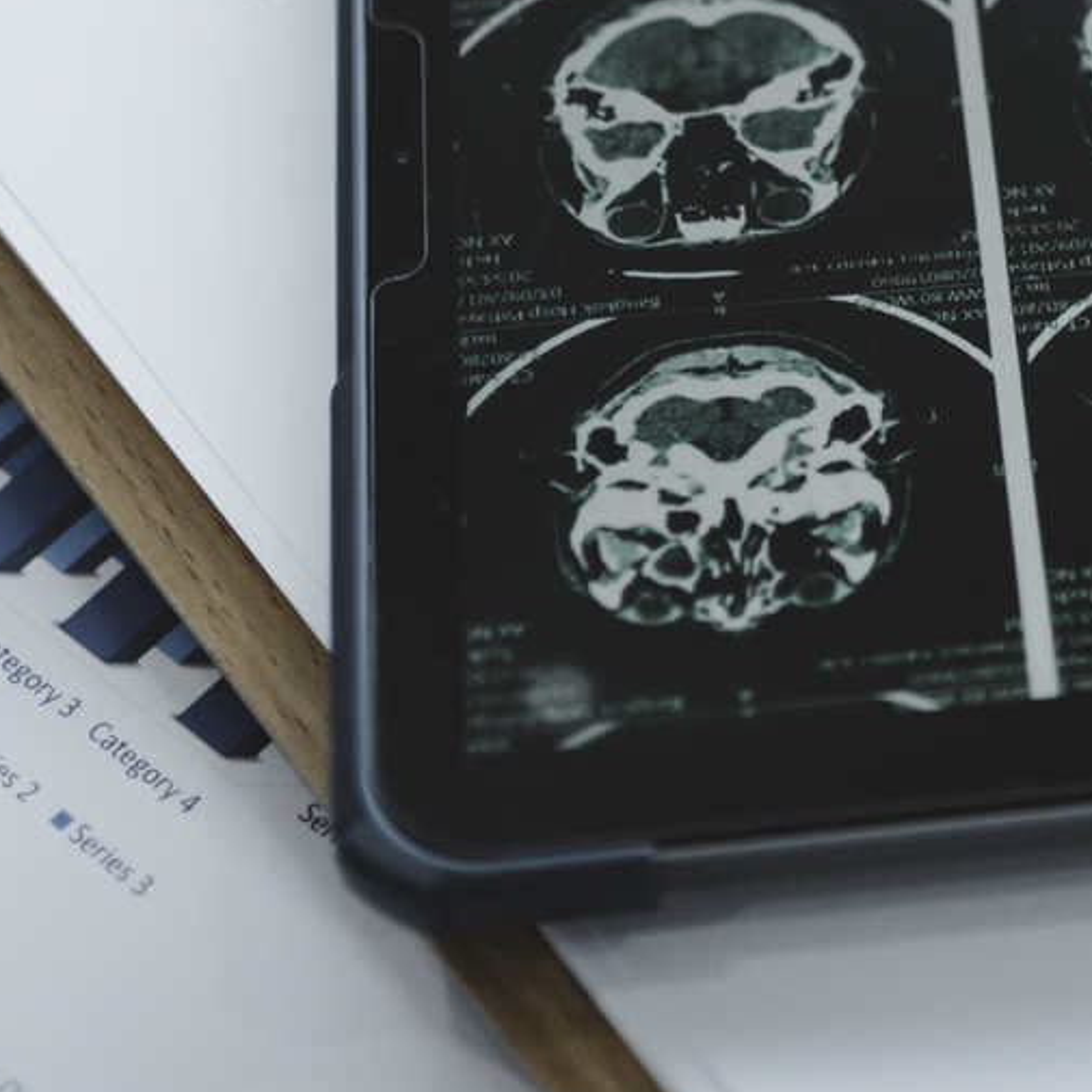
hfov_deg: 13.7
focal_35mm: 125
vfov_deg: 13.5
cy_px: -296
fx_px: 4461
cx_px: 1221
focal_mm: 35
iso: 200
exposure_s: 1/125
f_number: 1.8
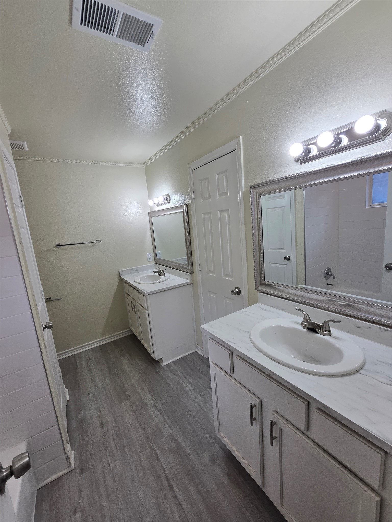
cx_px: 196
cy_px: 261
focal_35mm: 13
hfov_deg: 89.9
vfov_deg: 106.2
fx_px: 196
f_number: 2.2
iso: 80
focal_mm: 2.2
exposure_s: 1/120
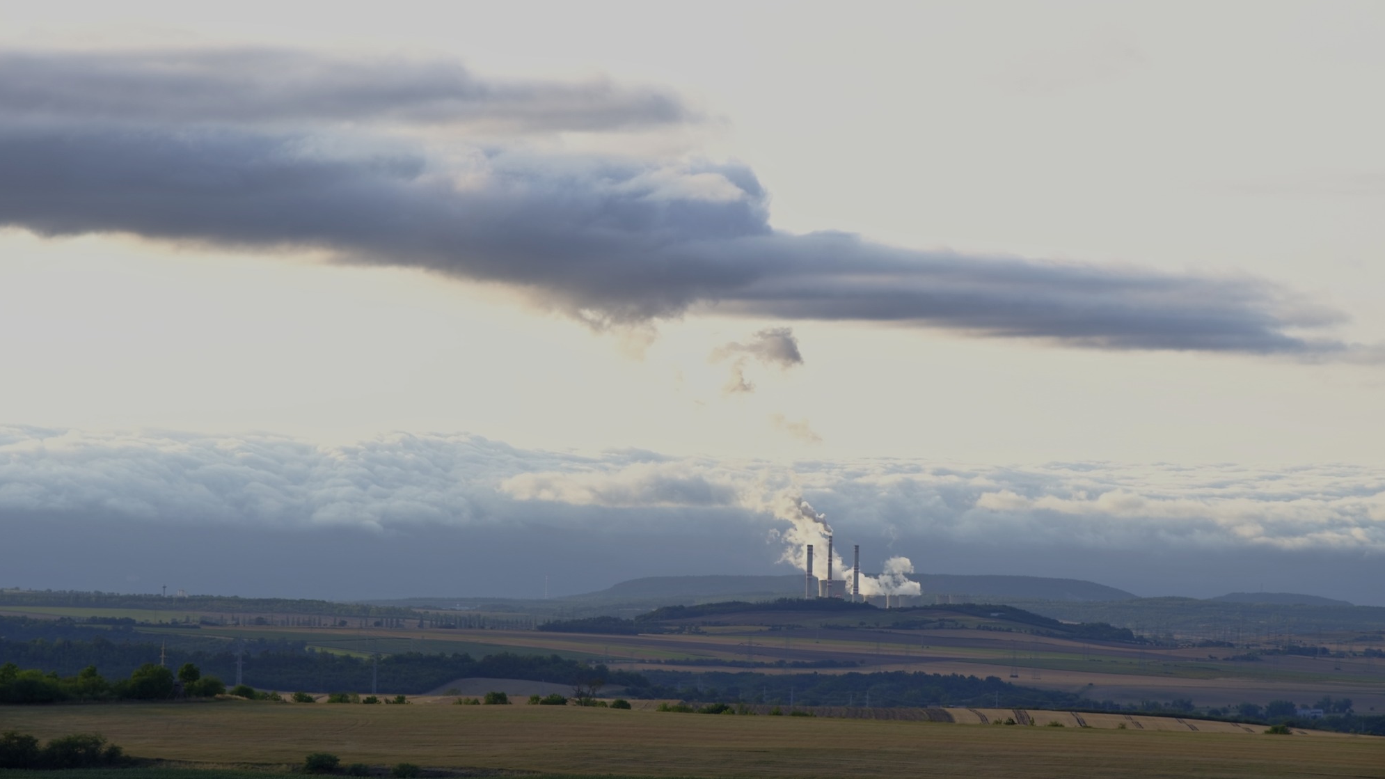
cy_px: 359
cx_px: 693
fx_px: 6353
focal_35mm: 173
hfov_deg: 12.4
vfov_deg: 7.0
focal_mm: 200
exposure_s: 1/60
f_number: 8
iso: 100
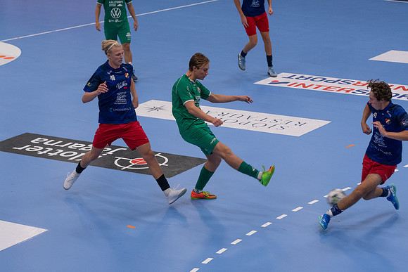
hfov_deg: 17.5
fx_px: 1326
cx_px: 204
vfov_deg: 11.7
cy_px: 136
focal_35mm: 117
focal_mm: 78
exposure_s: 1/640
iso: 1800
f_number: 3.2
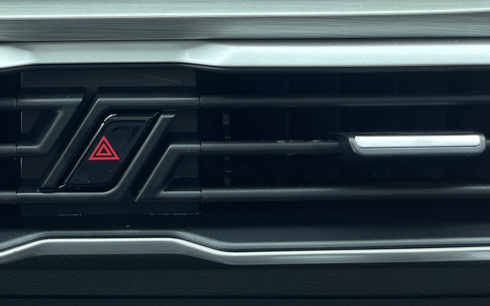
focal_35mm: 66
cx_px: 121
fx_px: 881
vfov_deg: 17.9
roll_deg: +1.5
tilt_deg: -12.5
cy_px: -134
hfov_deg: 30.5
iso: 125
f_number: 1.6
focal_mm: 5.1
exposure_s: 1/100
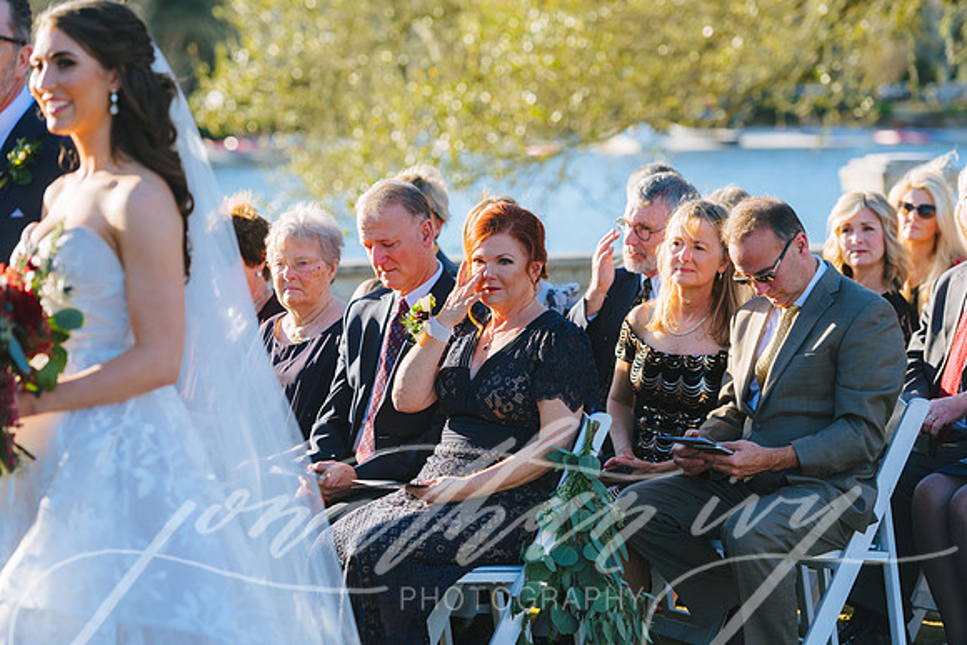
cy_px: 322
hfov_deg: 16.4
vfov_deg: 11.0
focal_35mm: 125
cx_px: 484
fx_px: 3358
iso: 200
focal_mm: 125
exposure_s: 1/1250
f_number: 4.5
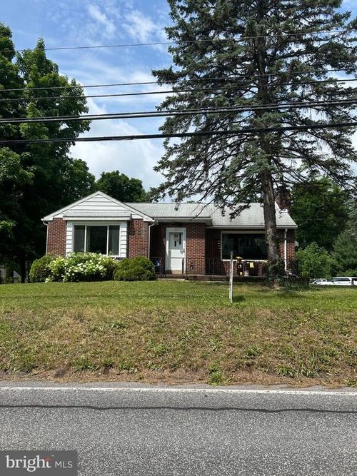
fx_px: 358
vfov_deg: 67.3
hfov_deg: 53.0
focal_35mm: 26
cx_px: 178
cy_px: 238
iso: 50
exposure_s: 1/4115
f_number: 1.5
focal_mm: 5.7
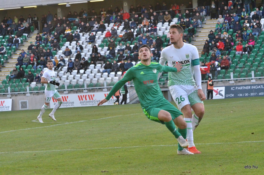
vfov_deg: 8.9
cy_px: 88
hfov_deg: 13.4
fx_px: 1120
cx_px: 132
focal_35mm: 153
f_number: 8
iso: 3200
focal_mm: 102
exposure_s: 1/1000
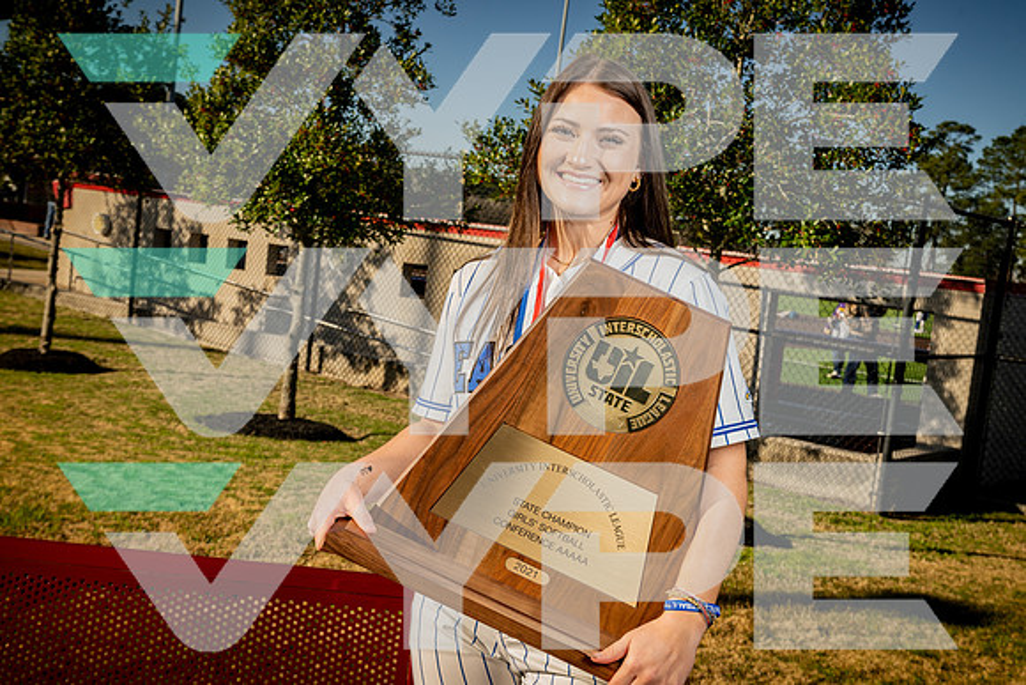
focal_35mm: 44
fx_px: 1254
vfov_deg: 30.5
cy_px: 342
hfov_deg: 44.5
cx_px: 513
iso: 125
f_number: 10
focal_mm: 44
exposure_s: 1/250
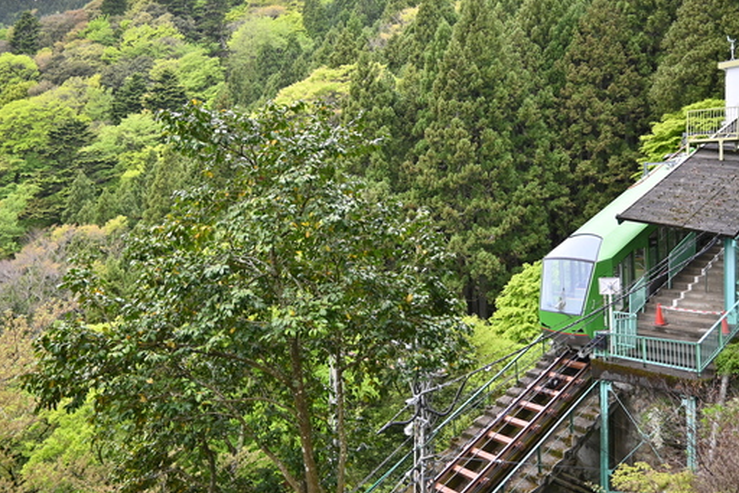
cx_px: 361
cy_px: 205
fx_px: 616
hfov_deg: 61.9
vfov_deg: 43.5
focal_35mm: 30
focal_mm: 16
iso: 320
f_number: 3.5
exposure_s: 1/500
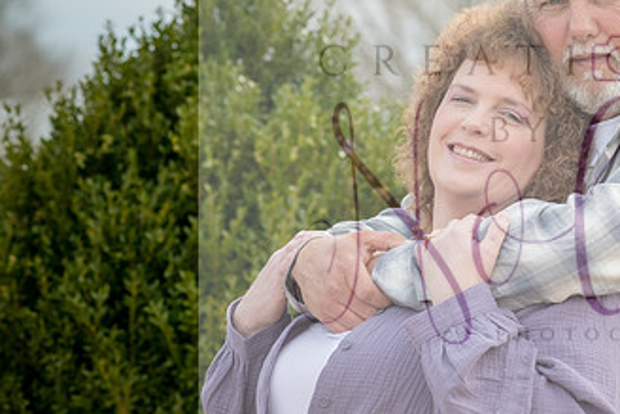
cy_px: 167
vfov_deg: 6.5
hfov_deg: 9.7
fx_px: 3653
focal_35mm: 212
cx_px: 541
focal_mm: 120
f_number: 7.1
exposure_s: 1/500
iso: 400
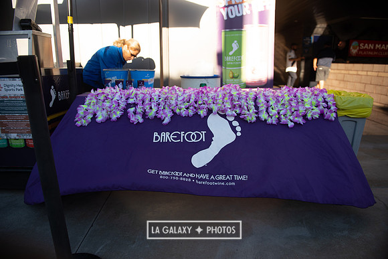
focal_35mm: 24
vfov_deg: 53.2
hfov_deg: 73.7
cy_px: 130
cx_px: 194
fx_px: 259
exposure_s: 1/1250
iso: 200
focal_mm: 24
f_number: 2.8
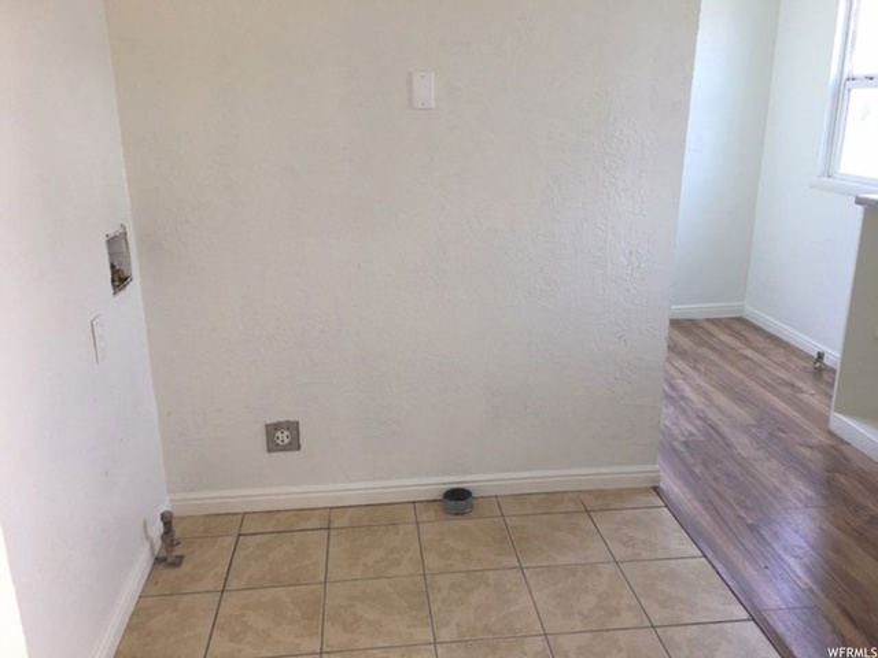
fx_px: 736
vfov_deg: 48.2
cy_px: 329
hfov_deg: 61.7
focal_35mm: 29
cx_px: 439
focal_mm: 4.15
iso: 32
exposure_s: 1/40
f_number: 2.2
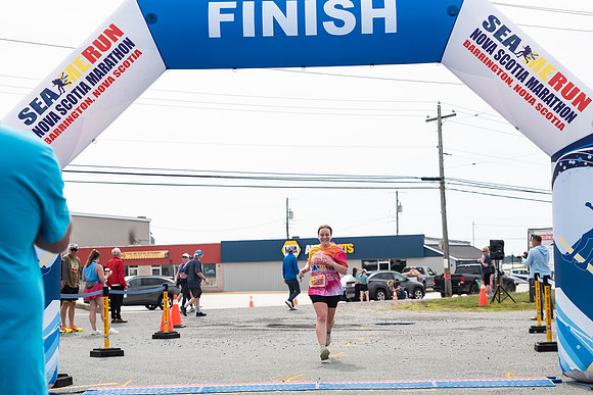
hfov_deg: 30.6
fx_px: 1082
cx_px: 317
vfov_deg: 20.7
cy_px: 236
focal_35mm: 66
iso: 800
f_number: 4
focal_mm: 52
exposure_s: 1/3200
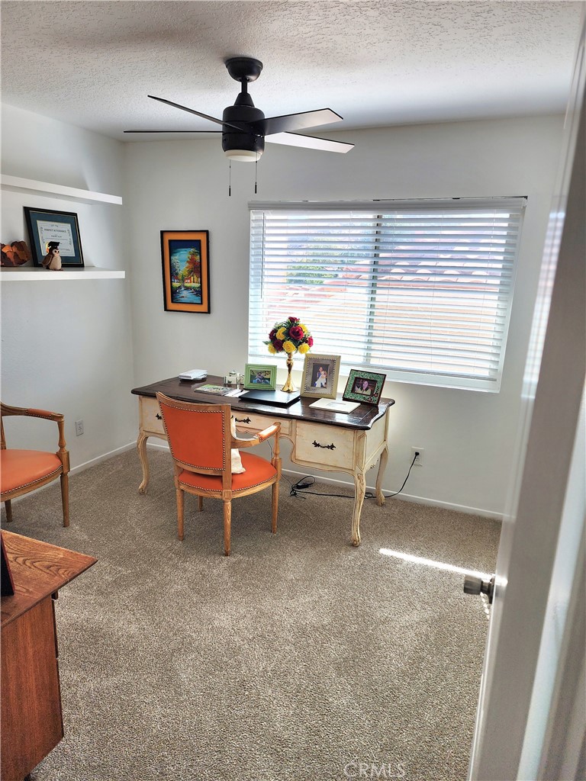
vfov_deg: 73.9
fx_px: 519
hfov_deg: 58.9
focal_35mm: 23
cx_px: 293
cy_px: 390
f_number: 1.8
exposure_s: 1/182
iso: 32
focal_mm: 6.4
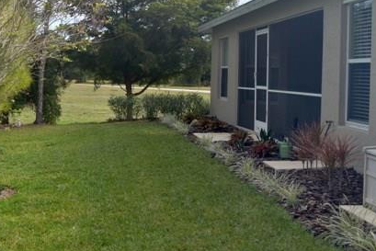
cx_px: 94
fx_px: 637
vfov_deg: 22.2
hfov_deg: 32.3
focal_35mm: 61
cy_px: 96
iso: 100
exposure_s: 1/200
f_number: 8
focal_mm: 26
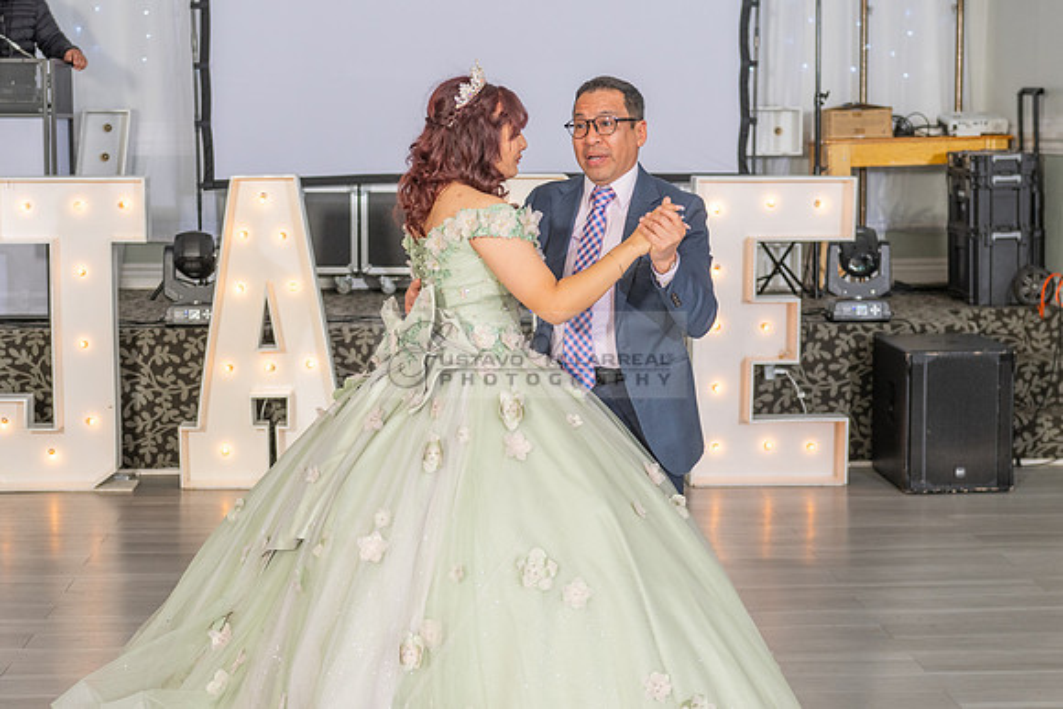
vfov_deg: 20.1
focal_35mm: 68
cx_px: 451
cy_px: 387
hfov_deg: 29.7
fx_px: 2000
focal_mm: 45
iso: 500
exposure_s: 1/160
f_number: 3.5
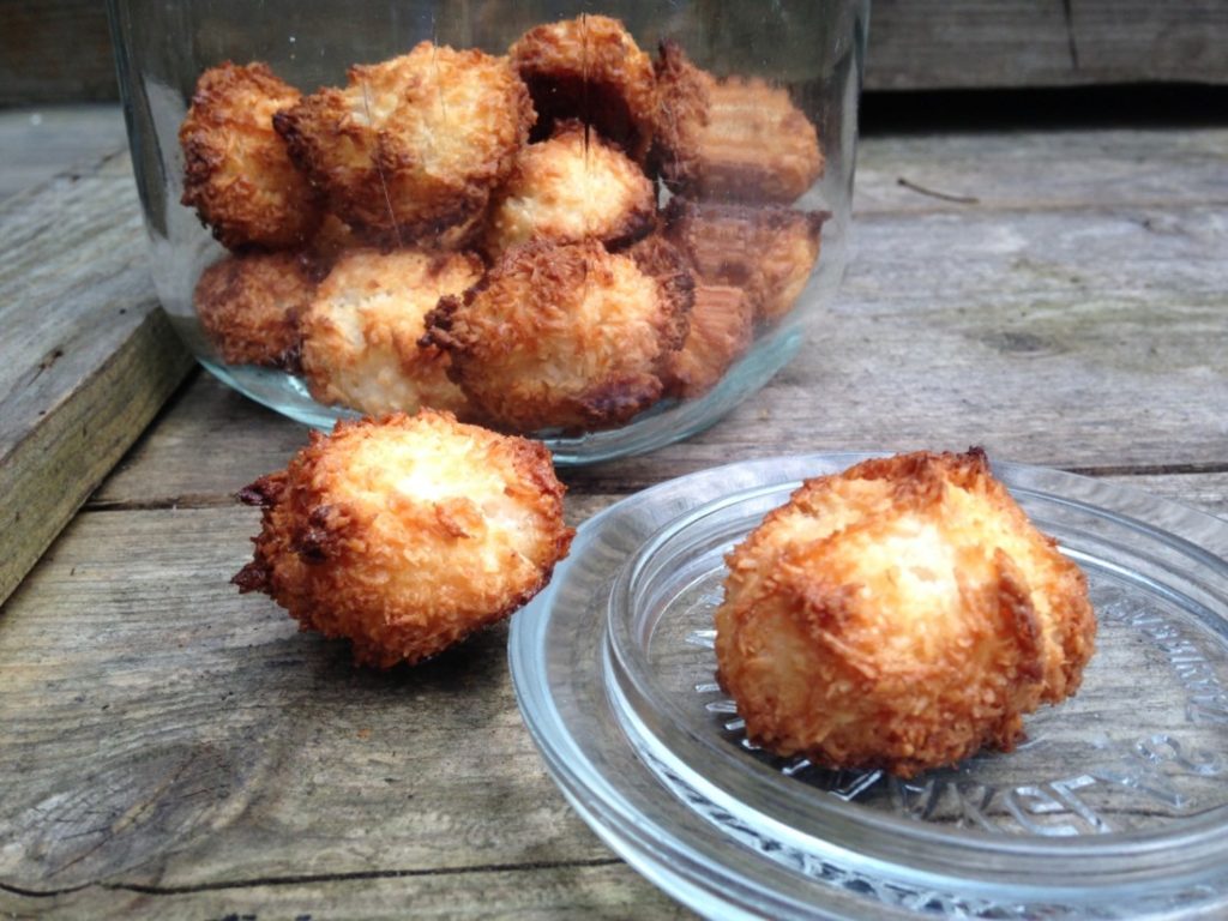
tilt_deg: -26.3
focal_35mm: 33
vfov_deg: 42.9
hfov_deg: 55.4
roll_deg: +0.7
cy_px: 460
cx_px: 614
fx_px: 1171
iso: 50
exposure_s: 1/60
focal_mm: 4.12
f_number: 2.4
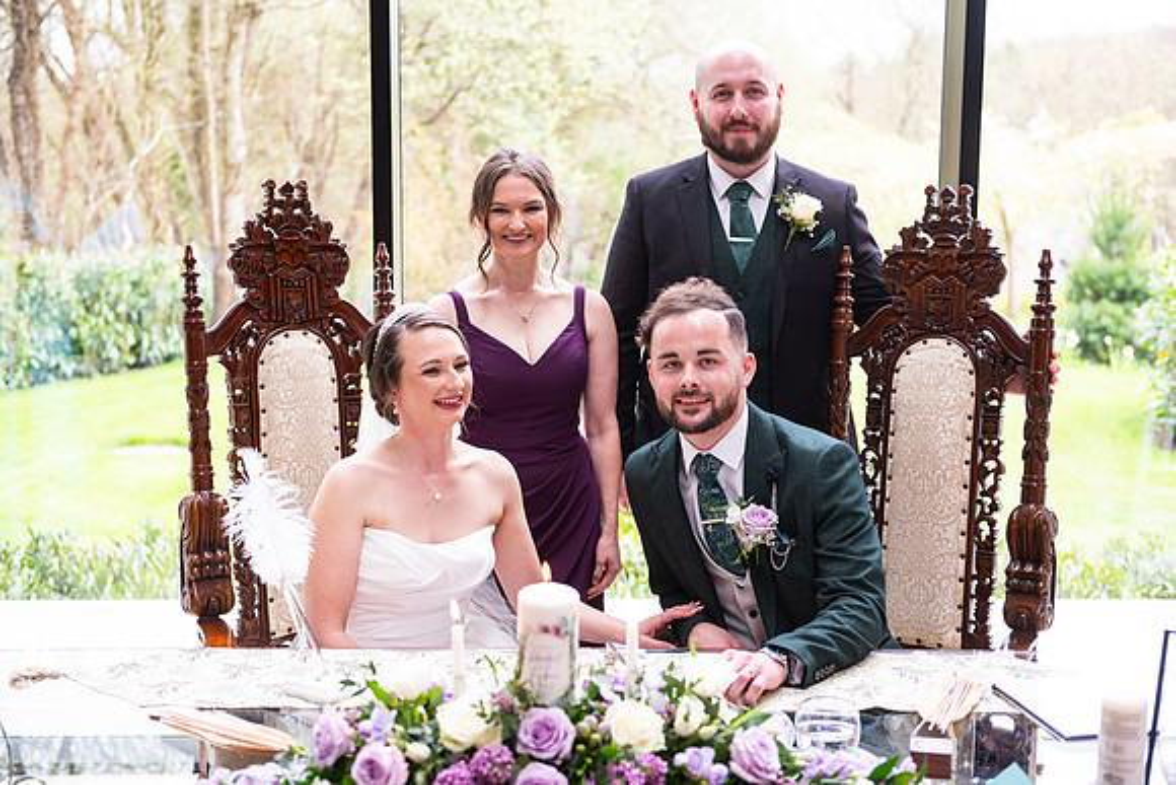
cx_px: 588
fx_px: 1797
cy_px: 392
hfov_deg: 36.2
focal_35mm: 55
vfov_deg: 24.6
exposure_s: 1/200
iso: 500
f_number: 3.5
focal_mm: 55
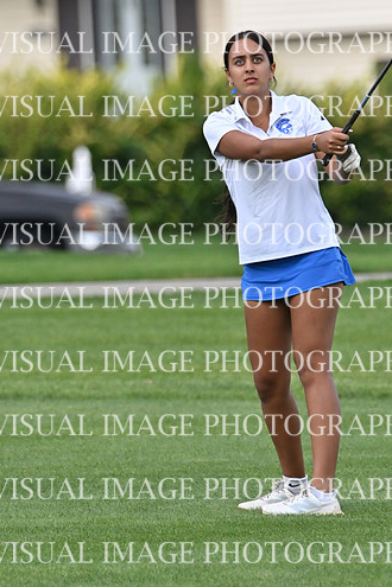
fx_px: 21526
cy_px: 266
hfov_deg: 1.0
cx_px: 195
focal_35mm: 1318
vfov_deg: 1.6
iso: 1100
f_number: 9
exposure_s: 1/1000
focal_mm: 750
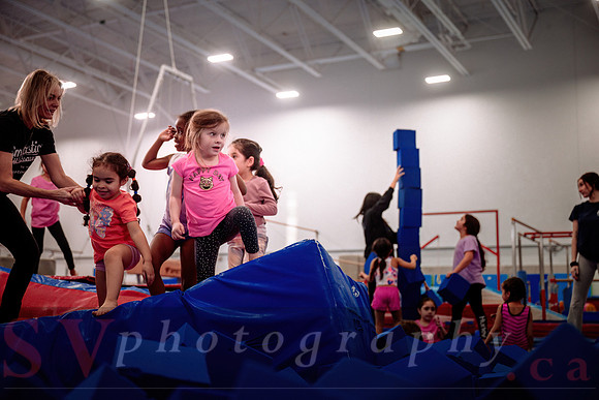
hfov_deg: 42.7
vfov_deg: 29.3
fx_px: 766
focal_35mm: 46
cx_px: 300
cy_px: 200
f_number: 2.8
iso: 1600
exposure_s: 1/400
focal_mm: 46
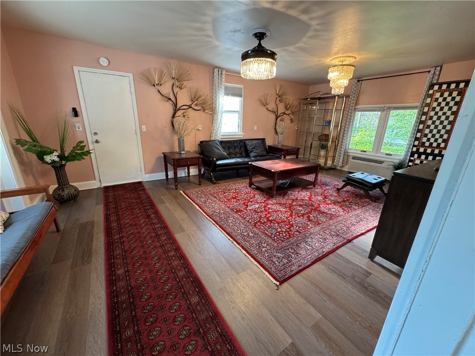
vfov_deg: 85.7
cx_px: 238
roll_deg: -1.1
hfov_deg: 102.1
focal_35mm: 14
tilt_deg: -16.9
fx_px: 192
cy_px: 178
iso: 400
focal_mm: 2.22
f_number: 2.2
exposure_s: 1/60
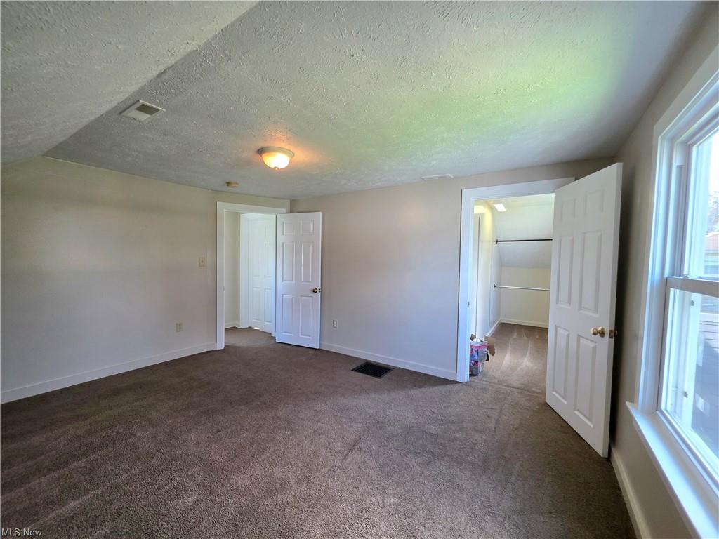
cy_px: 270
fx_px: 270
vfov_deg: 89.9
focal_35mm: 13
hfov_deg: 106.2
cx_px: 360
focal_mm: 2.2
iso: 160
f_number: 1.9
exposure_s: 1/120
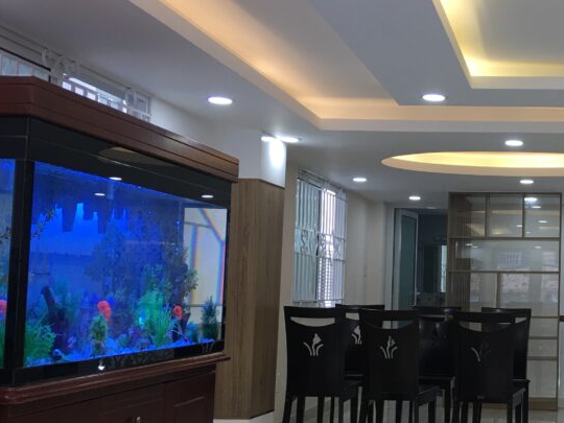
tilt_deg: +2.9
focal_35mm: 55
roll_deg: -1.6
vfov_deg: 26.5
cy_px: 241
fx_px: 896
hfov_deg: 32.9
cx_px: 524
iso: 32
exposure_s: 1/33
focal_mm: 4.15
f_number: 2.2
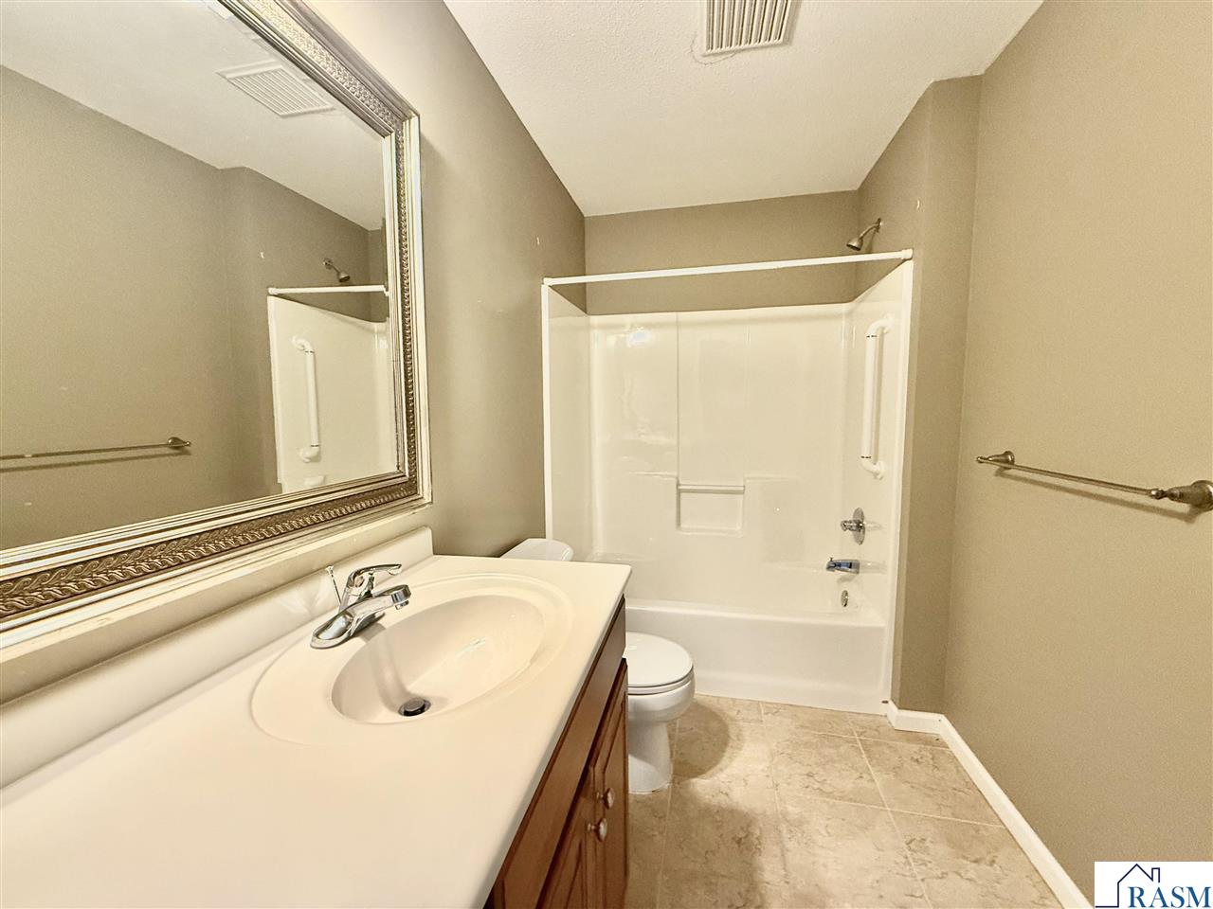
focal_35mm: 14
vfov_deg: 85.7
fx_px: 491
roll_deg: +0.5
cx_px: 606
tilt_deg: -5.3
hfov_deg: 102.1
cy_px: 454
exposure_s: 1/60
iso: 400
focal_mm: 2.22
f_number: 2.2
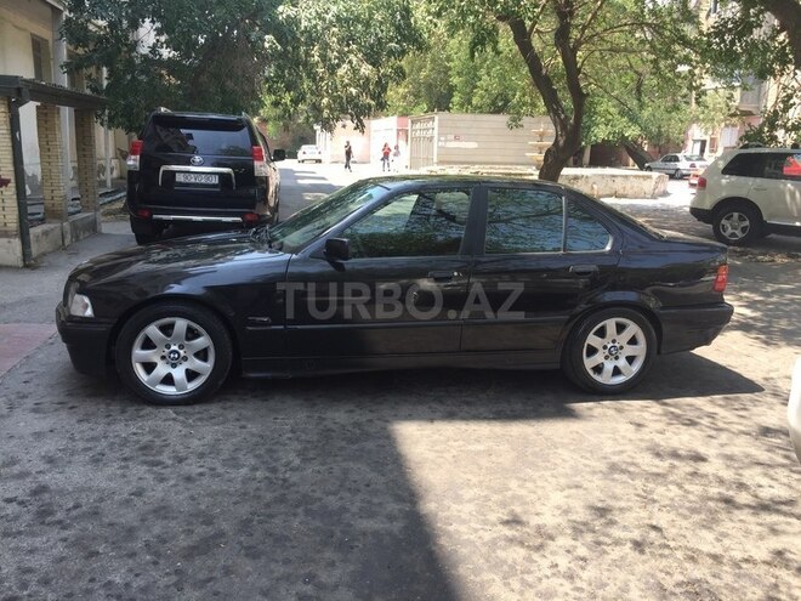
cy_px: 300
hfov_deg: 61.7
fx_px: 671
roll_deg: -2.5
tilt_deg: -12.7
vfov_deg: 48.2
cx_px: 400
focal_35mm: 29
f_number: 2.2
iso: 32
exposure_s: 1/293
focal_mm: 4.15
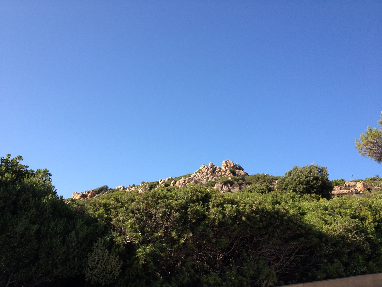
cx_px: 191
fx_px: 386
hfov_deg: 52.6
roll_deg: -2.7
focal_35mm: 35
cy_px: 144
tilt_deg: +14.1
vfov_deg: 40.7
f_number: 2.4
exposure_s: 1/863
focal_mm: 4.28
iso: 50
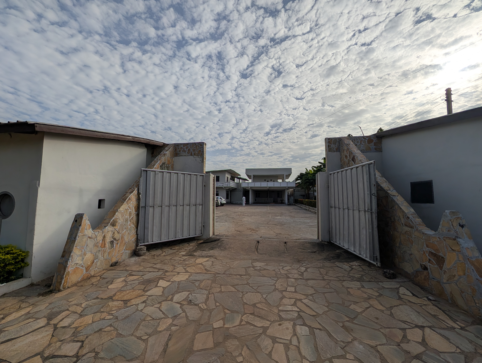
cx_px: 241
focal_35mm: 12
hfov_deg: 110.5
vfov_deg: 94.6
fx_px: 167
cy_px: 182
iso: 55
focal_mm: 2.02
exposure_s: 1/9804
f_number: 1.7
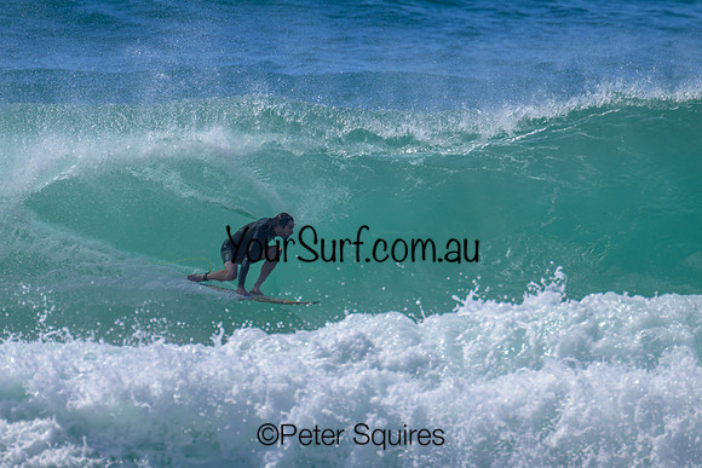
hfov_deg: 2.3
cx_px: 304
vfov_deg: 1.5
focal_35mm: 907
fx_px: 17692
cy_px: 223
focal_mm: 800
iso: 560
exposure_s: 1/2000
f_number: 11
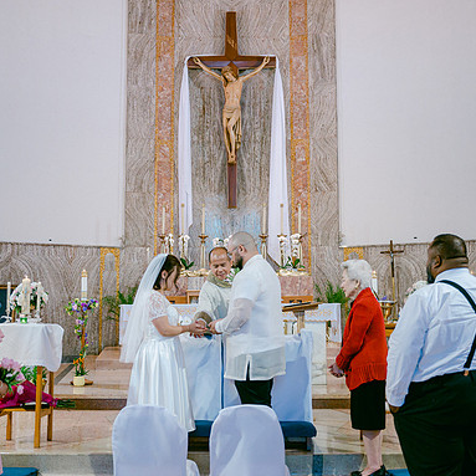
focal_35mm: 45
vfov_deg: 37.6
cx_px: 230
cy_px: 239
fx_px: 700
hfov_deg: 37.5
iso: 1600
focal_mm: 35
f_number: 2.8
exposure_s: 1/320
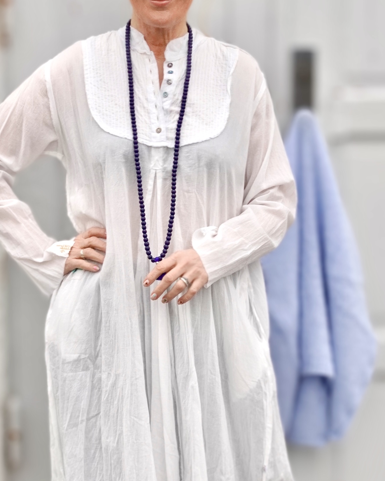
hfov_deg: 22.6
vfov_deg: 28.0
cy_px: 219
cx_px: 182
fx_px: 965
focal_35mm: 68
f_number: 5
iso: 500
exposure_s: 1/160
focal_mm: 31
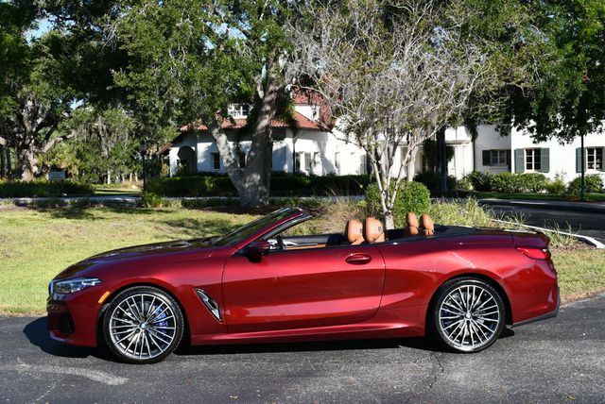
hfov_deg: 41.1
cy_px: 202
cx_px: 302
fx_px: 807
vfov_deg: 28.1
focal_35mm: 48
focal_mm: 24
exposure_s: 1/250
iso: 125
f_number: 8
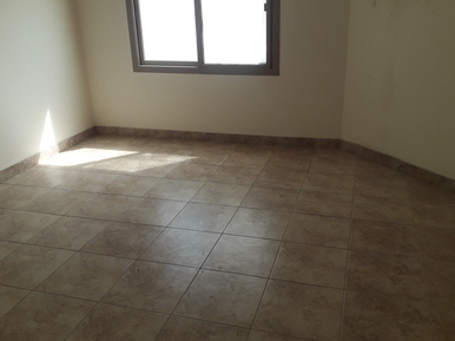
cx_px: 238
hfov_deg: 56.8
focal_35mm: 32
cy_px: 168
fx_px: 420
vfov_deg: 44.1
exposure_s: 1/100
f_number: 1.9
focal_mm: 3.6
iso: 64
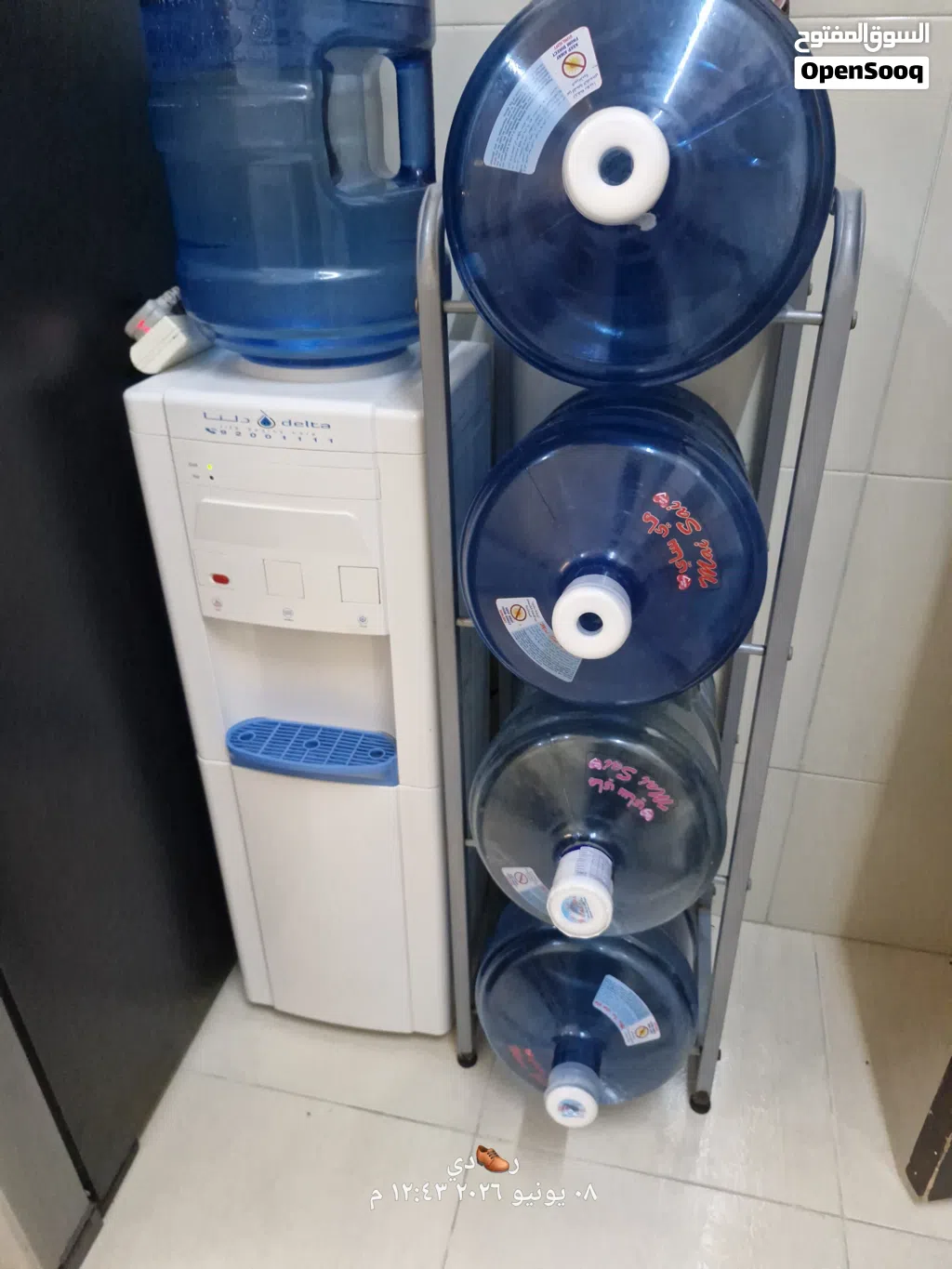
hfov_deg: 58.9
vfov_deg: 73.9
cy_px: 634
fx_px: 843
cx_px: 476
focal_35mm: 23
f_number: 1.8
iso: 800
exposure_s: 1/50
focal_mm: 5.54
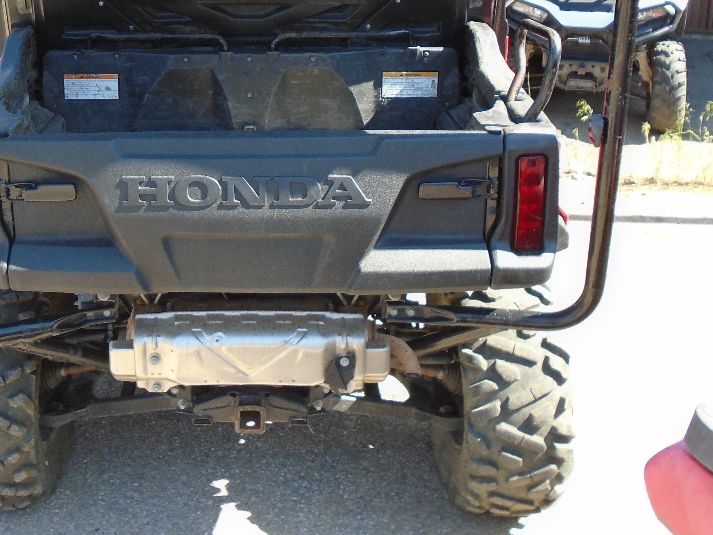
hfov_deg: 43.2
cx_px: 232
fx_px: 886
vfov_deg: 32.5
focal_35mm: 43
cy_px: 96
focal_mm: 4.6
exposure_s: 1/160
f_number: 3.2
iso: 100
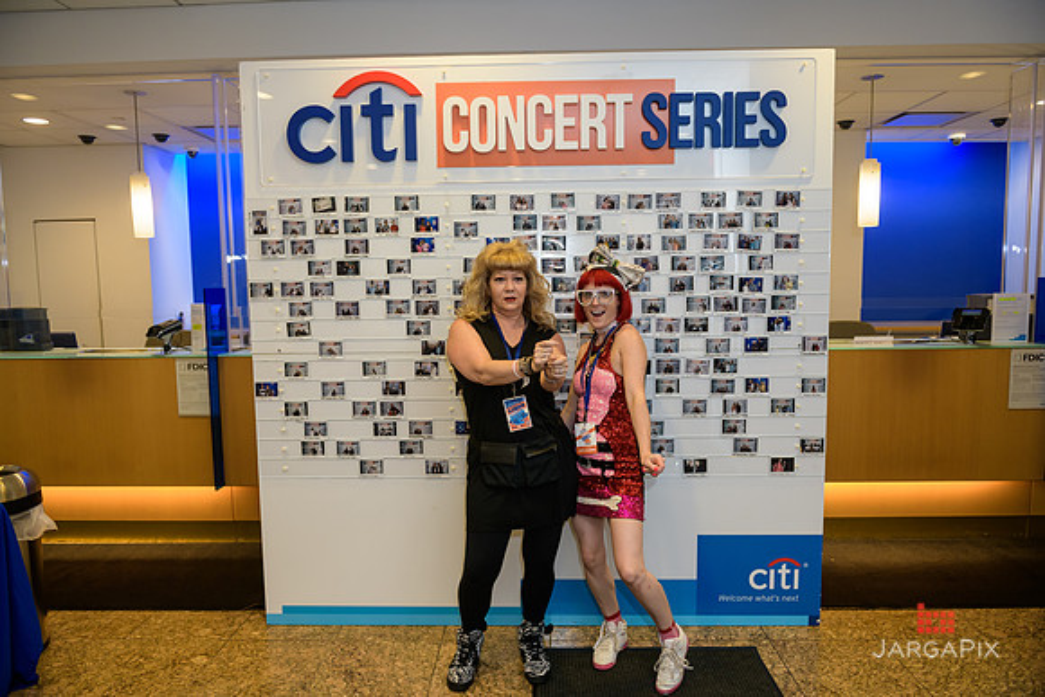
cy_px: 348
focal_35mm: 24
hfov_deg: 73.7
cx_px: 522
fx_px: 697
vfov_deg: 53.2
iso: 400
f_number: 3.2
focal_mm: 24
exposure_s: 1/125
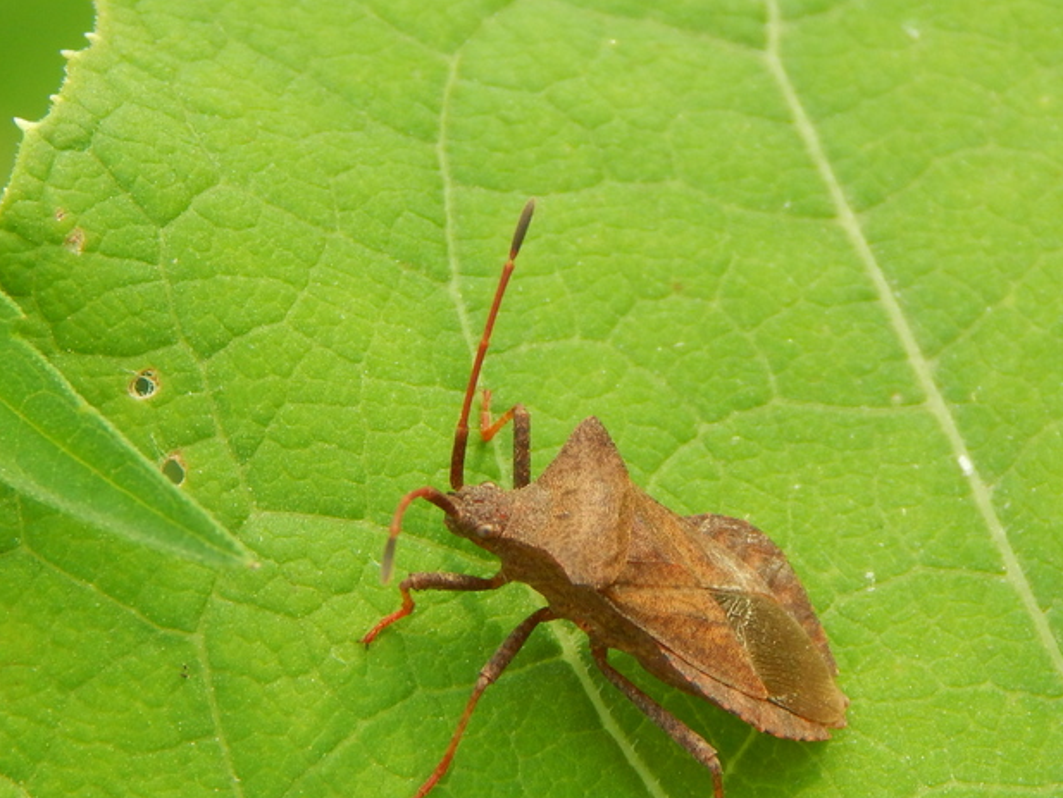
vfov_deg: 8.2
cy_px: 534
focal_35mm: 181
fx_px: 5559
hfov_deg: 10.9
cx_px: 606
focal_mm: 23.4
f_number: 4.8
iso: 125
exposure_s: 1/200
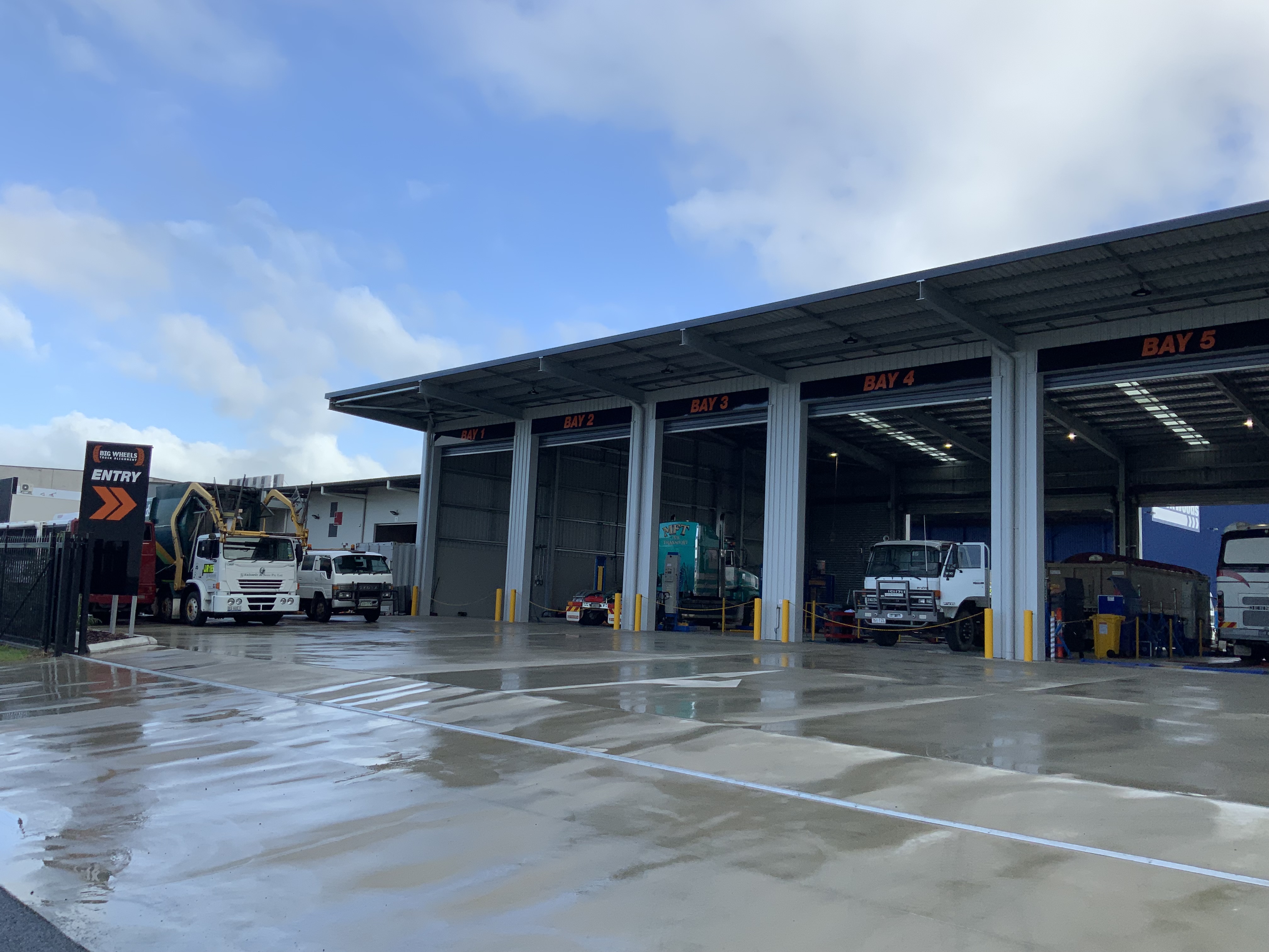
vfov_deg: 48.2
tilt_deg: +7.0
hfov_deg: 61.7
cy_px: 476
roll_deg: -1.8
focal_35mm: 29
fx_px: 1063
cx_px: 634
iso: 16
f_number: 1.8
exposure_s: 1/1311
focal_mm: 3
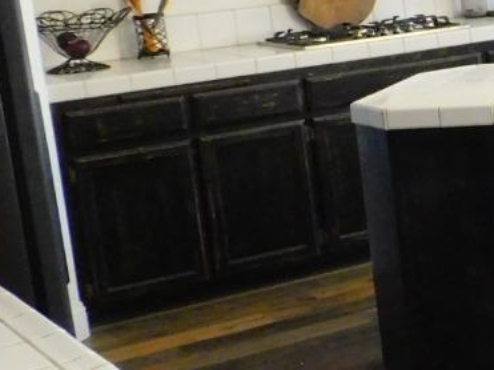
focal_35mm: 97
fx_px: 1384
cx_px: 835
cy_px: 118
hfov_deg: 17.3
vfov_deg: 15.2
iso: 720
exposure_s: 1/8
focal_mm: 4.3
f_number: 3.3
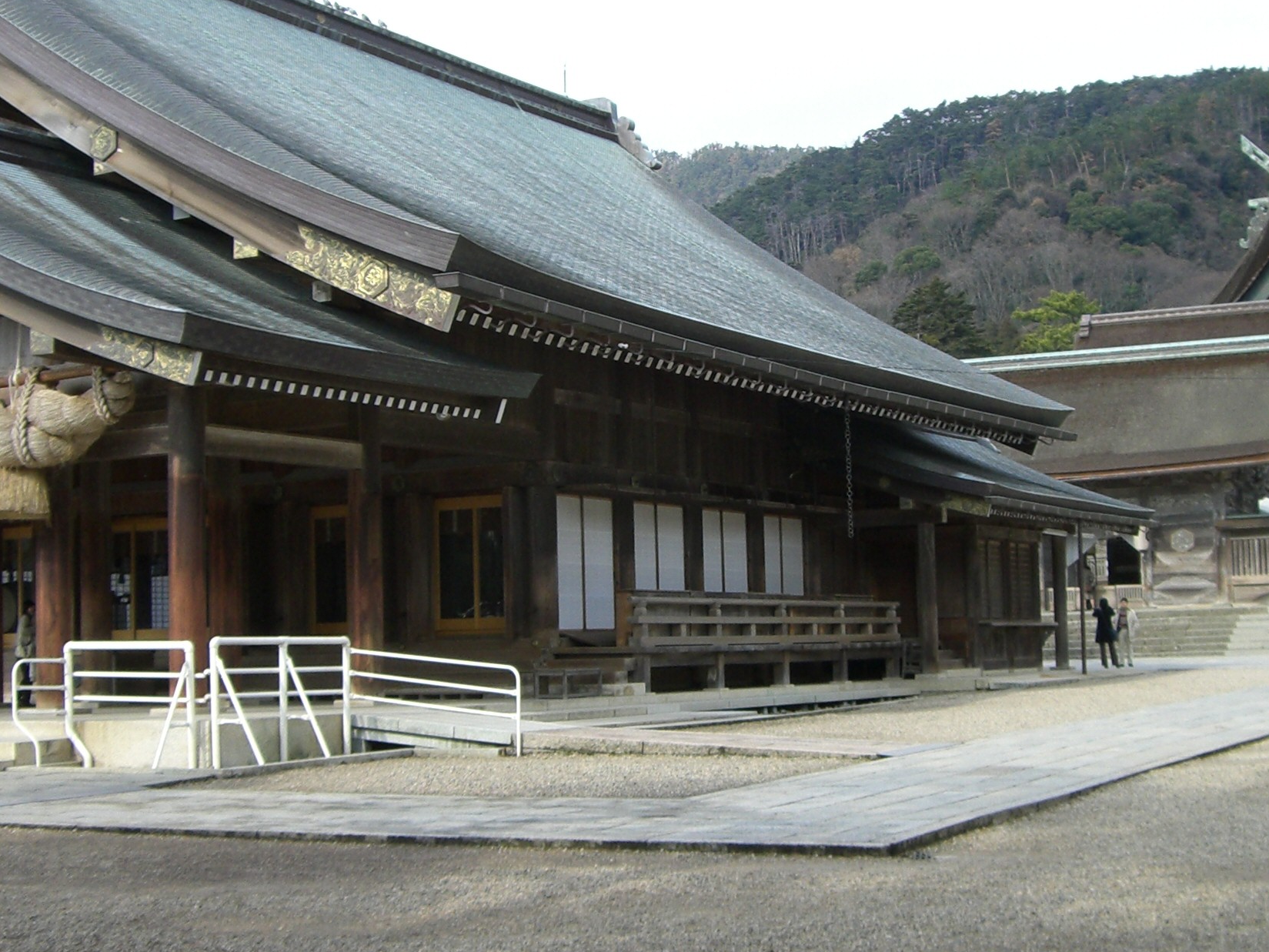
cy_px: 436
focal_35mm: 59
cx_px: 713
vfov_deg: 24.8
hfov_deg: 32.7
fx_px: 2163
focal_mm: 6.2
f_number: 4.3
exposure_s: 1/200
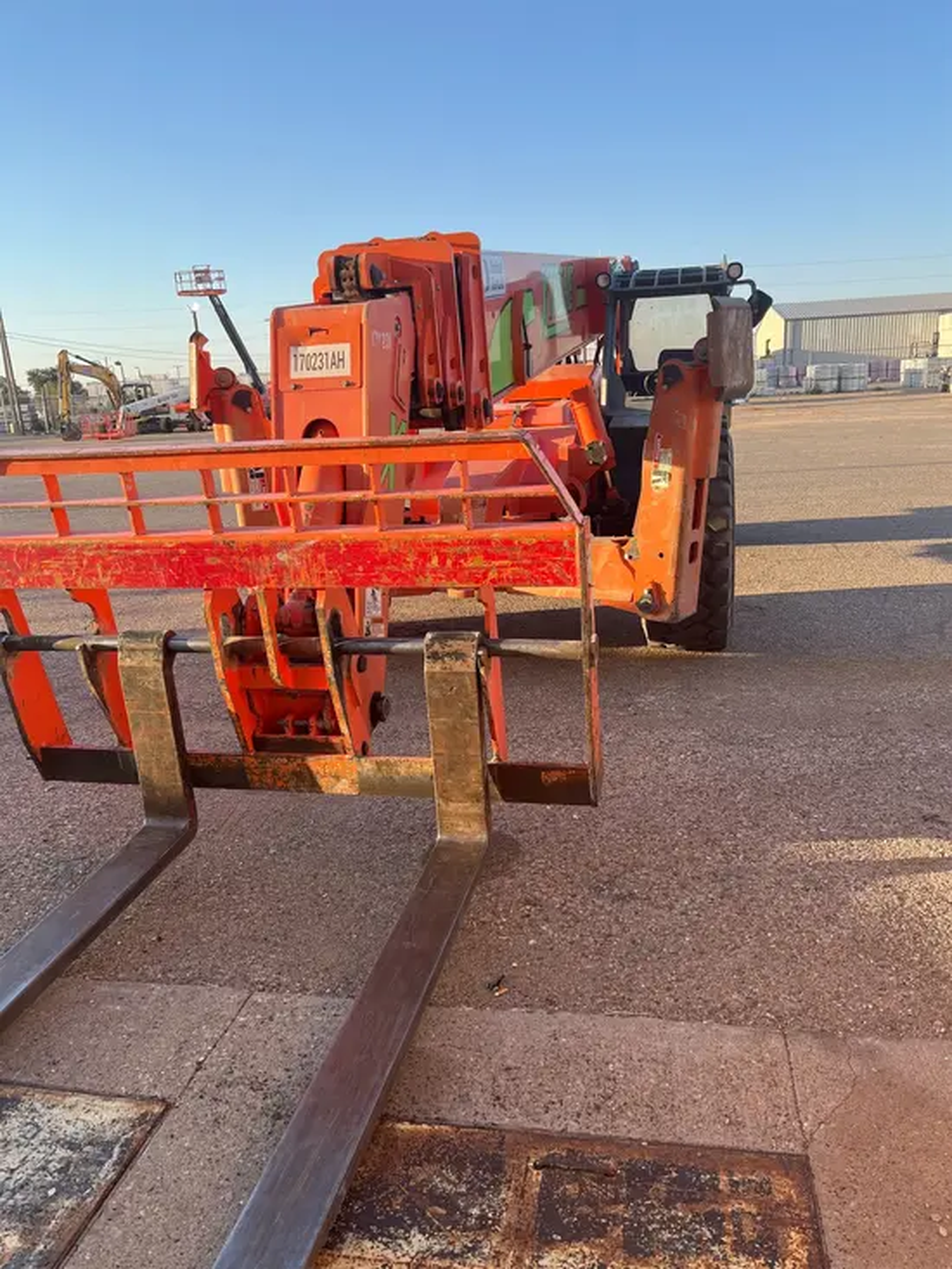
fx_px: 953
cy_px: 634
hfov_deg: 53.1
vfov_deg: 67.3
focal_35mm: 26
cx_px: 476
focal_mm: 5.1
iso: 50
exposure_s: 1/766
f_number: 1.6
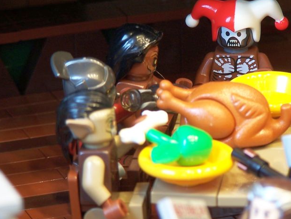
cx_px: 195
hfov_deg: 6.3
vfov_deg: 4.7
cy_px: 118
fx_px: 2640
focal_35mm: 314
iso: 80
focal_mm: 31.3
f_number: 3.2
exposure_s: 1/3
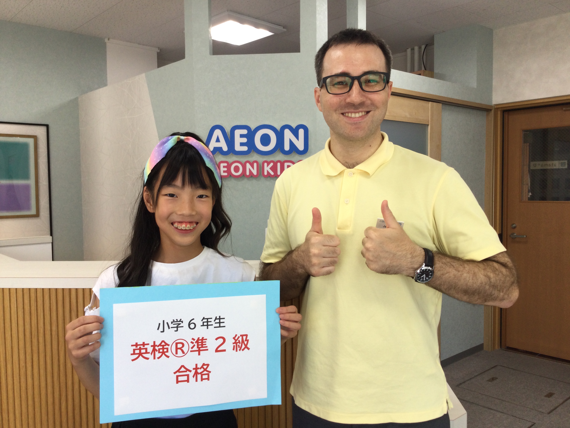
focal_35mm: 31
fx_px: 510
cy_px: 214
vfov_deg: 45.4
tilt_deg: -3.8
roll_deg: -0.5
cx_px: 285
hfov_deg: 58.4
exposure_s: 1/60
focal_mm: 3.3
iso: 32
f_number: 2.4
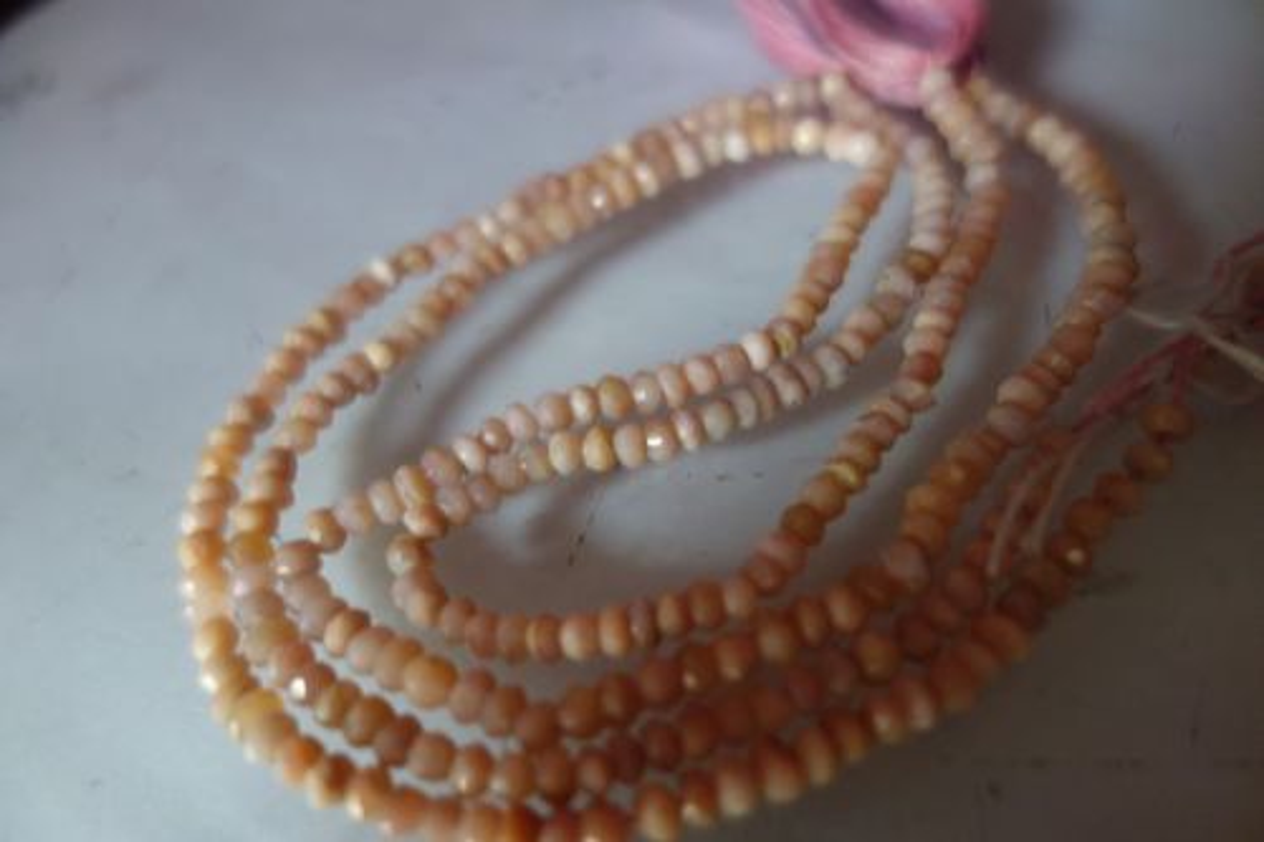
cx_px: 632
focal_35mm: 28
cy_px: 421
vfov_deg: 46.4
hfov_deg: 65.5
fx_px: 983
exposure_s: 1/30
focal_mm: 10.4
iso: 125
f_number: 1.8
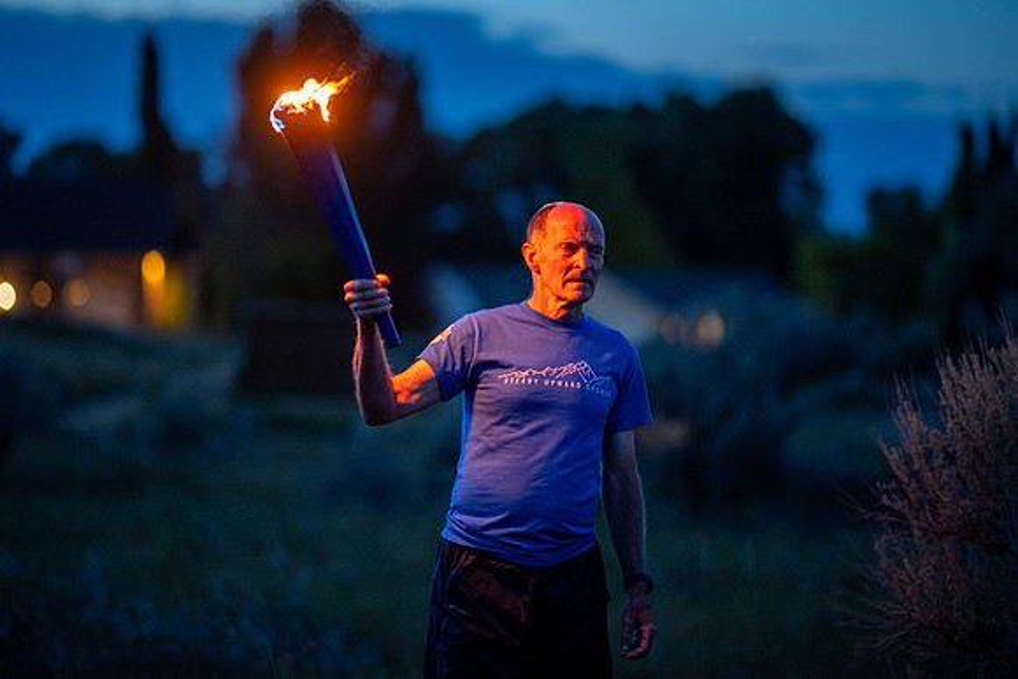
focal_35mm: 126
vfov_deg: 10.9
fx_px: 3551
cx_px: 491
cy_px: 273
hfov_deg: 16.3
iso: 1600
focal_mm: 105
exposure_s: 1/100
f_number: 1.4
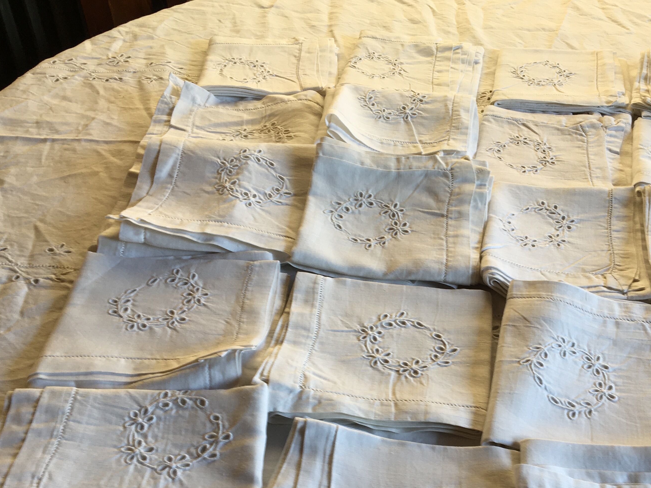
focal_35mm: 45
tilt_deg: -40.6
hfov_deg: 41.5
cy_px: 335
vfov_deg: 31.9
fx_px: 846
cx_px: 432
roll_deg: -0.6
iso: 25
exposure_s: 1/50
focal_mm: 4.15
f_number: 2.2
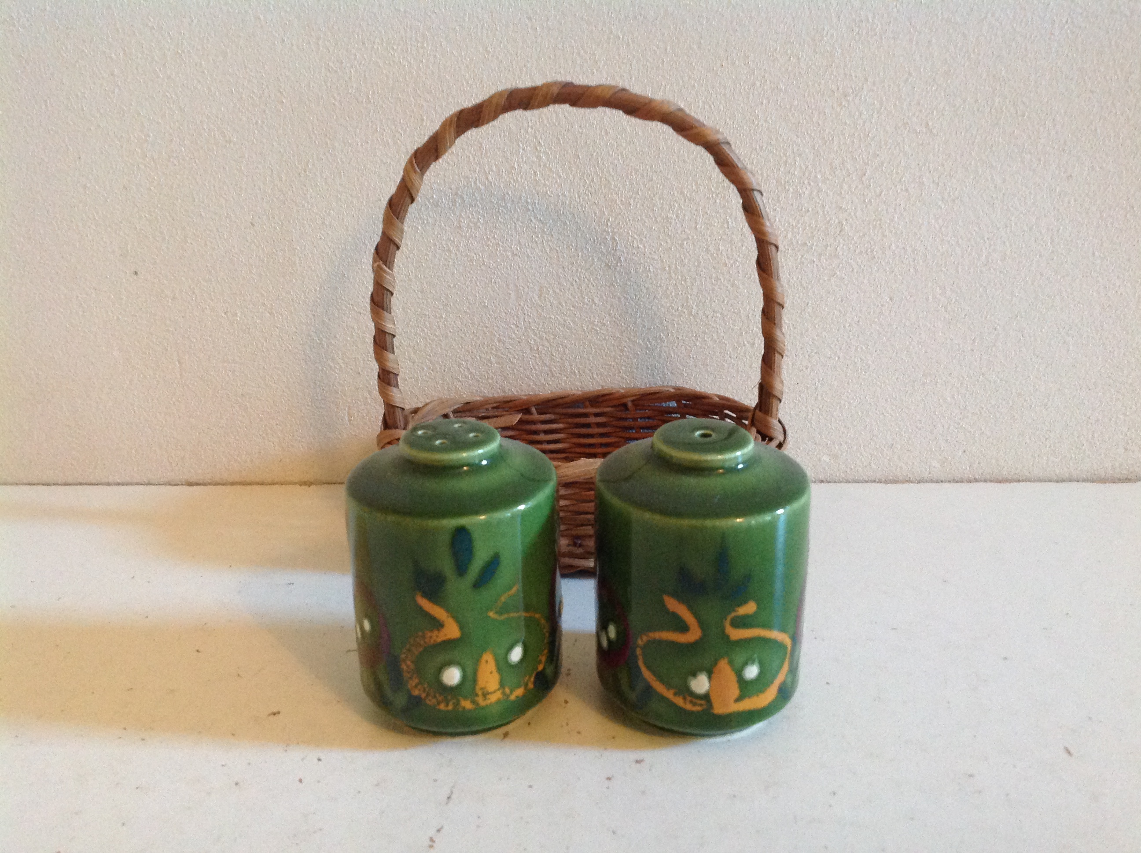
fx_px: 1152
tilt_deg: -20.0
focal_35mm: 35
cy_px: 426
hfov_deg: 52.7
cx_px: 570
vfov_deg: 40.6
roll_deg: +0.4
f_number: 2.4
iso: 320
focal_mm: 4.28
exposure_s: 1/15
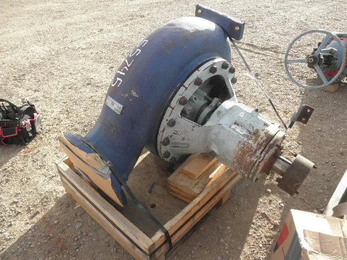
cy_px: 130
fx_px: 281
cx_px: 174
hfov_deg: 63.4
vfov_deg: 49.7
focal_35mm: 28
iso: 64
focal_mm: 5
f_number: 3
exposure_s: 1/250
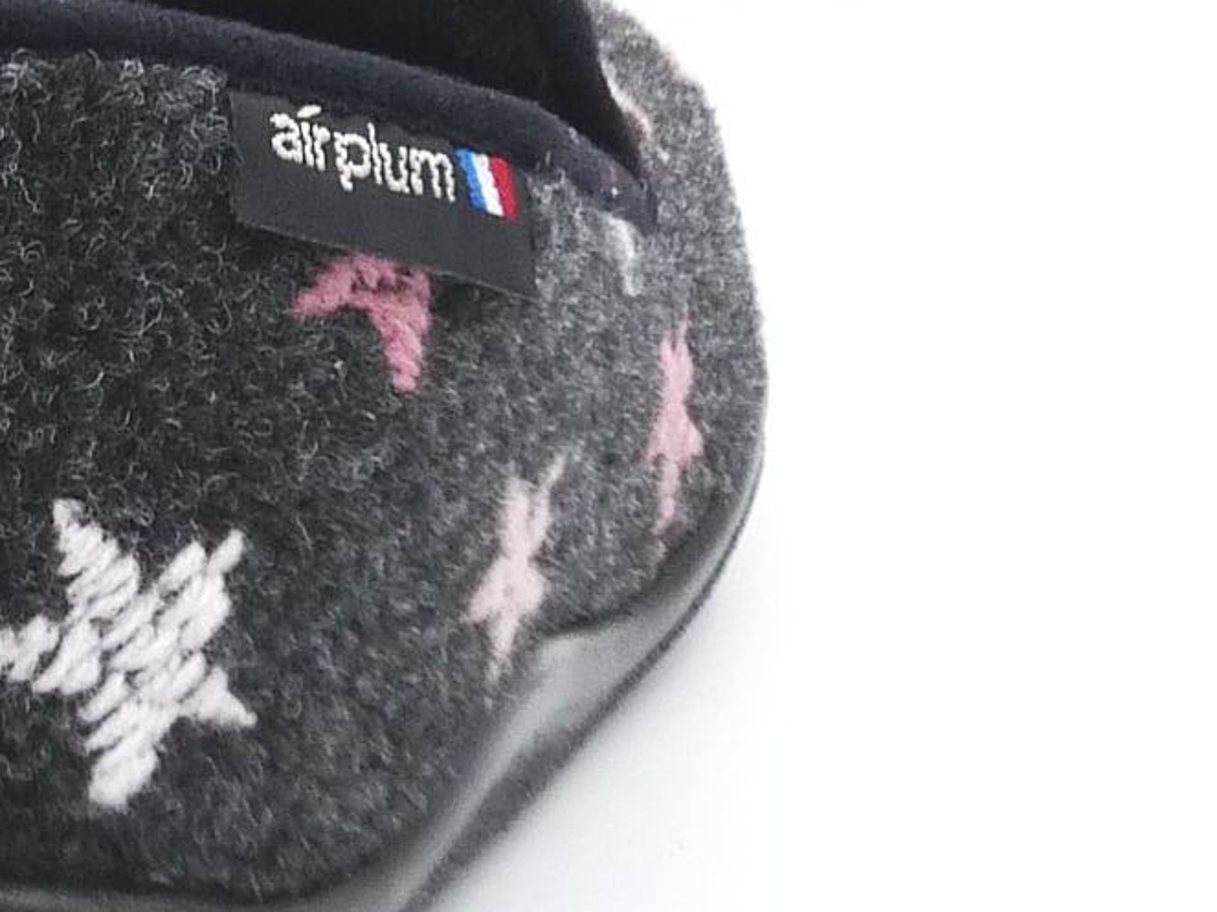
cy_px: 330
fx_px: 4921
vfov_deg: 10.6
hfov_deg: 13.8
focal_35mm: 140
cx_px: -77
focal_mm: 5.9
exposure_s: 1/160
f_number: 4
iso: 100
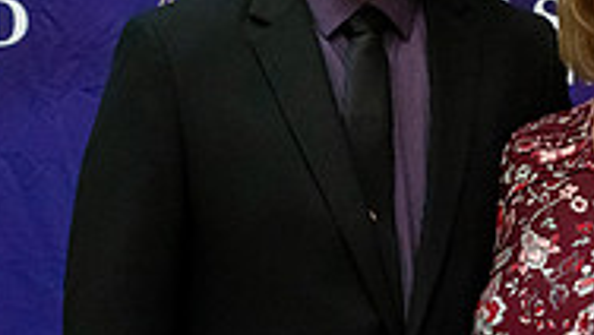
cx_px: 394
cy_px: 197
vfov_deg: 7.2
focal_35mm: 170
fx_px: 2679
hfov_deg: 12.6
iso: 5000
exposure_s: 1/400
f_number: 2.8
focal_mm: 45
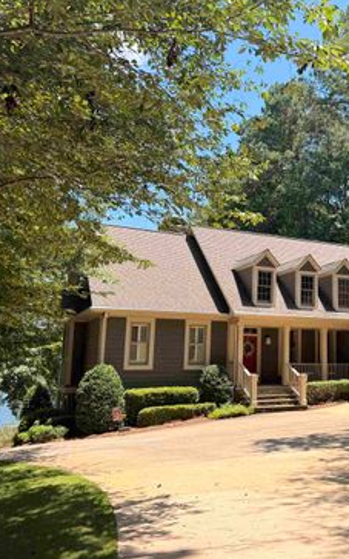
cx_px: 289
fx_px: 532
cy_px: 278
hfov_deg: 34.9
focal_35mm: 35
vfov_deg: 55.3
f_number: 1.78
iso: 80
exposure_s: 1/1689
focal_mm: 6.76
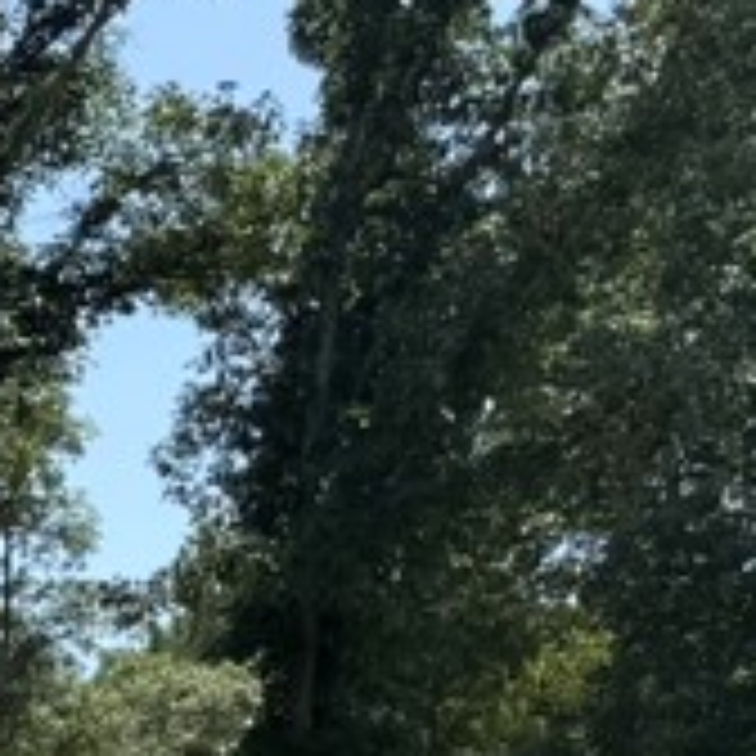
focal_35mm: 129
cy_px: 1269
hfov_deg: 10.3
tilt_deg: +3.1
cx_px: -1431
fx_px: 3187
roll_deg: -0.6
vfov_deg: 12.6
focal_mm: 6.76
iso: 80
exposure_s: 1/2959
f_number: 1.78
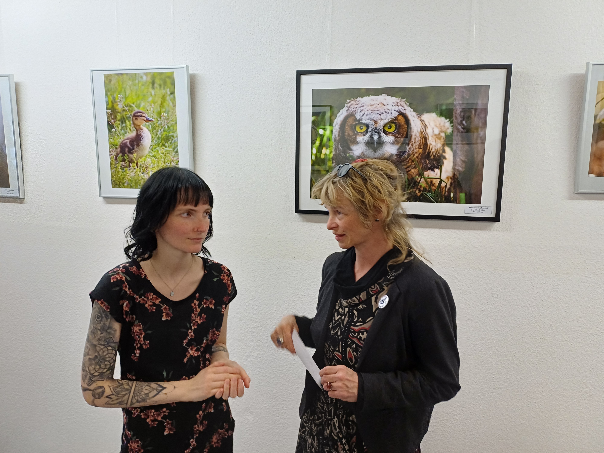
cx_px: 302
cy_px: 226
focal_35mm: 25
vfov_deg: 54.9
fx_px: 436
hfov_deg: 69.4
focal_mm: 4.65
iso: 320
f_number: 1.8
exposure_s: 1/50
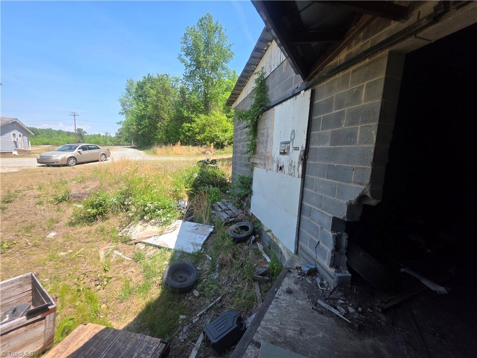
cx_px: 238
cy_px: 179
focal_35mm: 13
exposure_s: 1/897
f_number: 1.9
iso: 40
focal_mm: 2.2
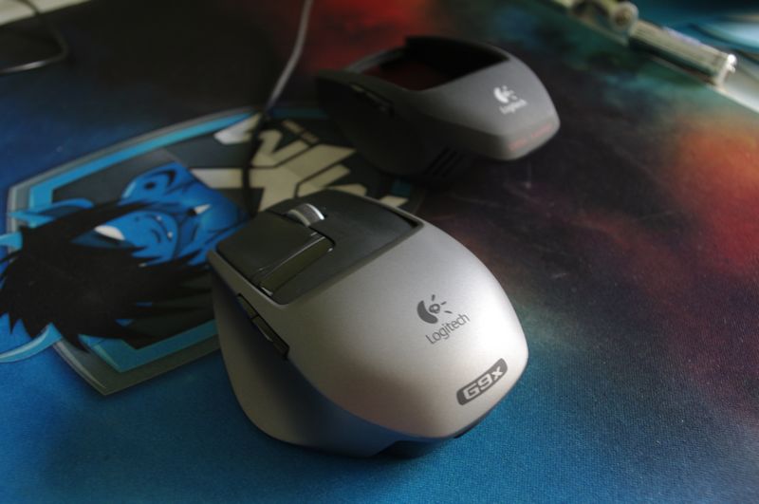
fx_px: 758
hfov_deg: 53.2
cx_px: 380
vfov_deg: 36.8
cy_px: 252
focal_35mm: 36
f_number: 5
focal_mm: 24.38
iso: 400
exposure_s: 1/4
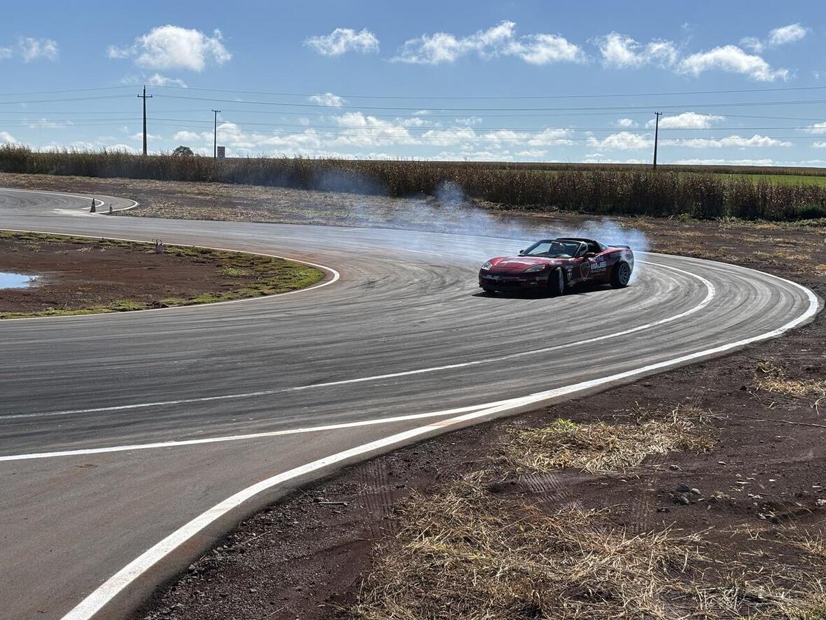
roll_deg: -1.0
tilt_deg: -5.5
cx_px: 409
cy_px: 312
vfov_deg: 27.5
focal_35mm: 53
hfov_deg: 36.2
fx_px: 1265
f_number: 1.6
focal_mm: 5.96
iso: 40
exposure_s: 1/4255
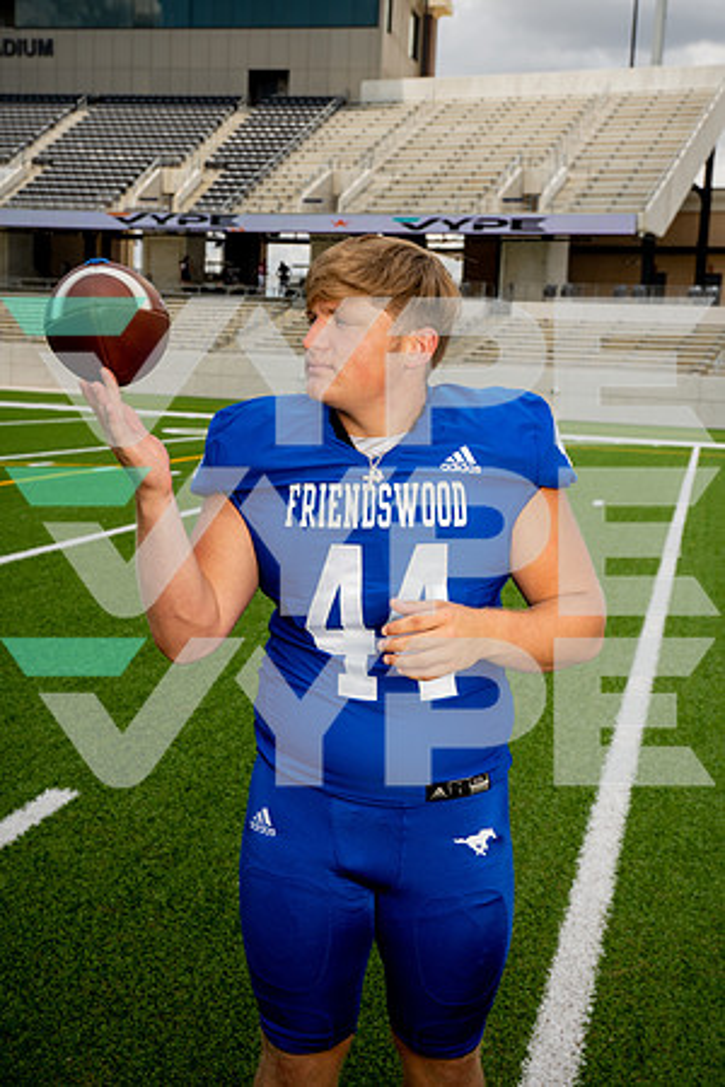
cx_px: 362
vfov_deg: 41.9
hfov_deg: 28.6
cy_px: 544
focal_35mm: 47
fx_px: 1420
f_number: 8
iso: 64
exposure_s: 1/250
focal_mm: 47
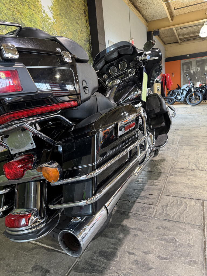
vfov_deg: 71.6
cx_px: 104
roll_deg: +5.4
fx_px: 191
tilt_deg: -11.2
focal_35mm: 24
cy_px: 138
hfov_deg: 56.8
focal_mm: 6.76
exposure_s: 1/60
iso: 250
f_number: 1.78
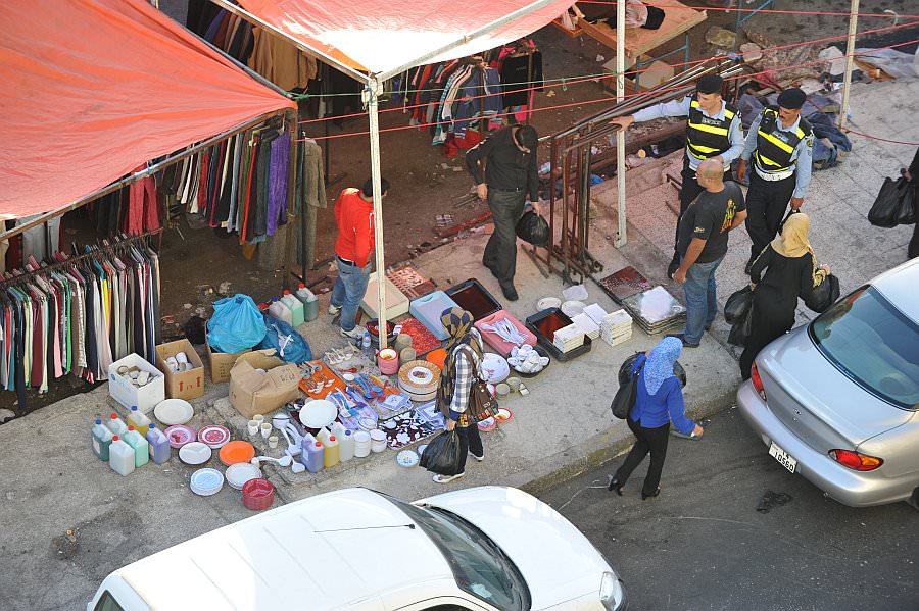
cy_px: 306
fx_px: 3572
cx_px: 460
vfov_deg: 9.8
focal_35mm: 140
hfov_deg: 14.7
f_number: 5.6
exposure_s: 1/125
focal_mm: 140
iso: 200
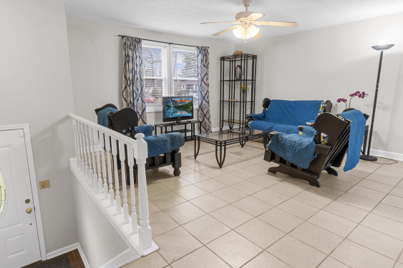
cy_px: 134
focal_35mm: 20
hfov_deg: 84.0
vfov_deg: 61.9
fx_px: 224
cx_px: 196
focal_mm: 10
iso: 400
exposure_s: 1/1.67
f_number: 9
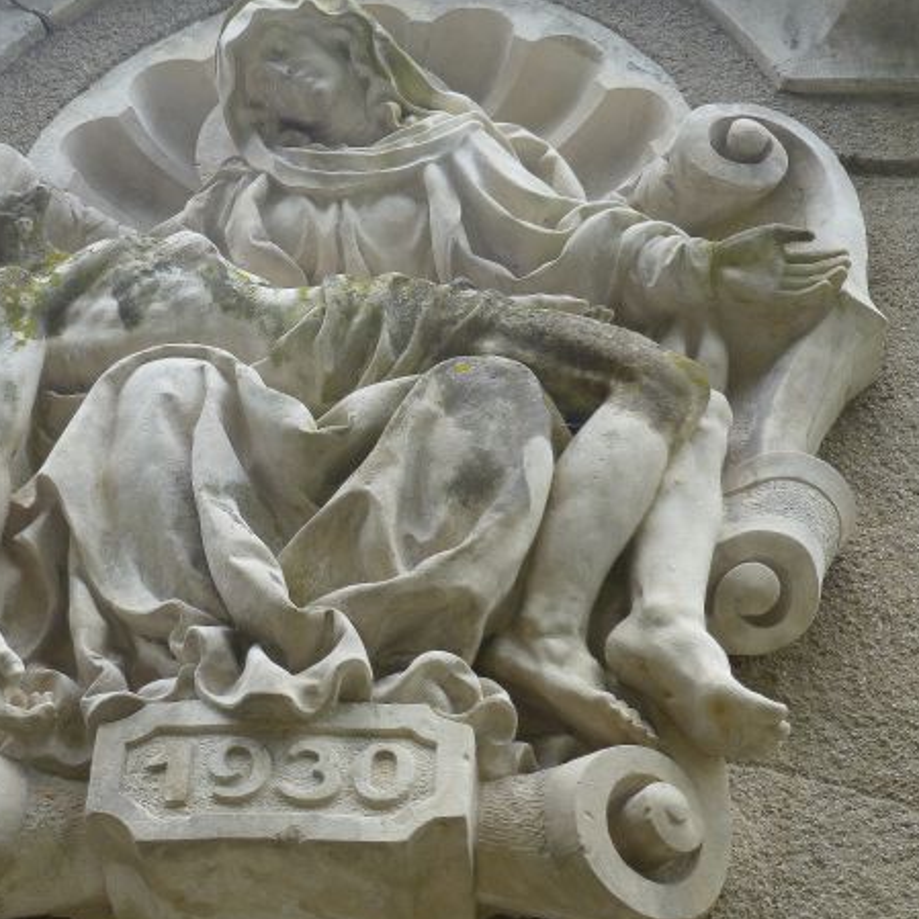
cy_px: 344
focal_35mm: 85
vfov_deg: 20.4
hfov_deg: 20.3
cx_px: 250
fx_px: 2553
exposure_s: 1/80
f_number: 4.6
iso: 100
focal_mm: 9.7
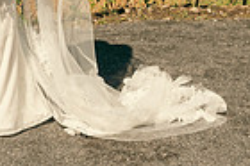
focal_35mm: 141
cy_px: -163
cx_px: -30
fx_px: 978
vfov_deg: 9.1
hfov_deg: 14.2
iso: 100
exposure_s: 1/800
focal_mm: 34
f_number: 5.6
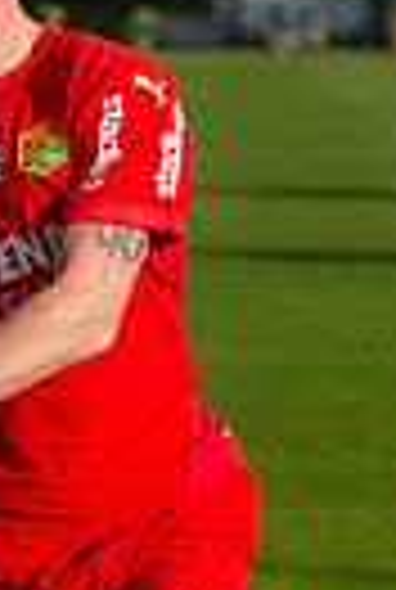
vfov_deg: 5.9
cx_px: -176
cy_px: 730
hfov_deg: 4.0
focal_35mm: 344
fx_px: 5646
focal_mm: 78
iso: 110
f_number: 3.2
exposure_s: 1/2500
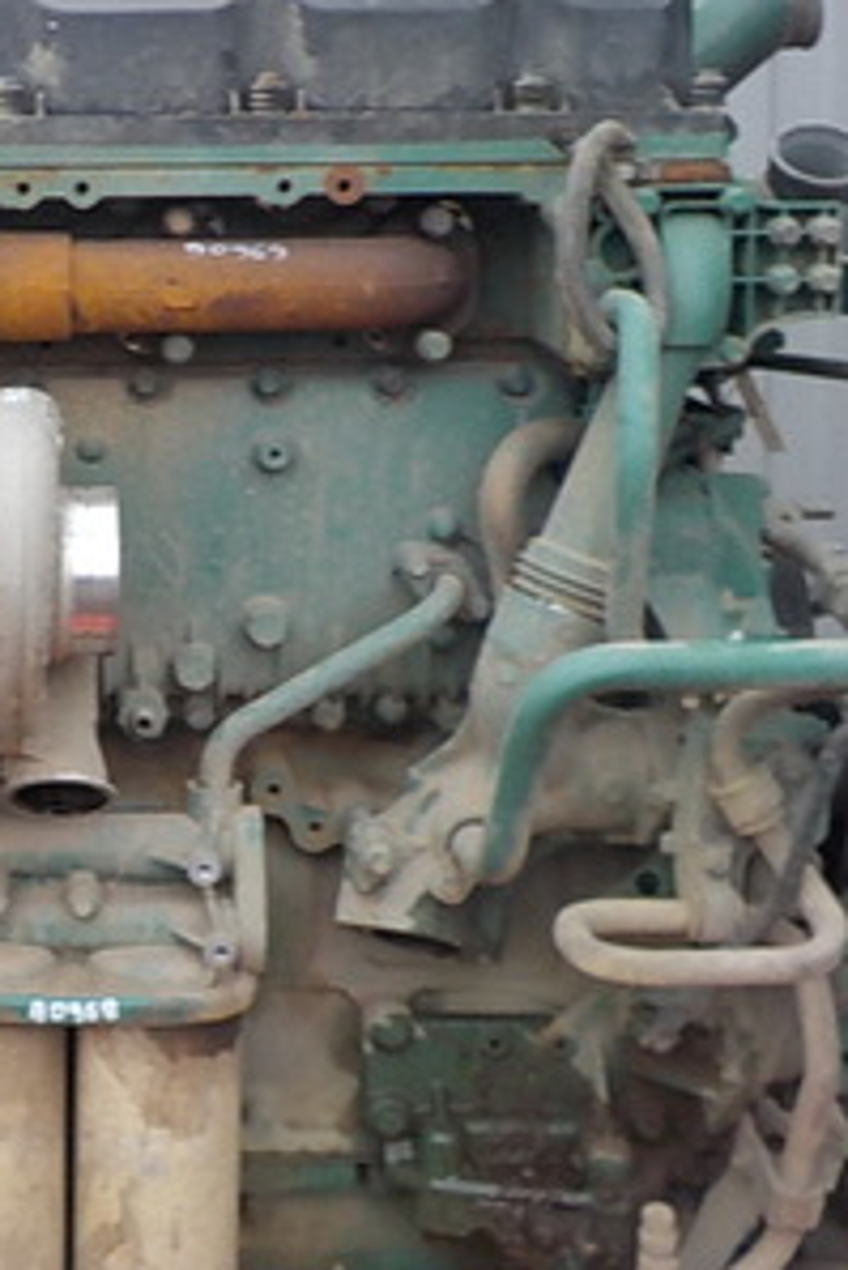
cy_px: 494
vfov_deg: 30.0
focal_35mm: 67
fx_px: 2364
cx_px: -85
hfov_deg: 19.5
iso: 160
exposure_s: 1/30
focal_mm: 4.1
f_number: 3.3
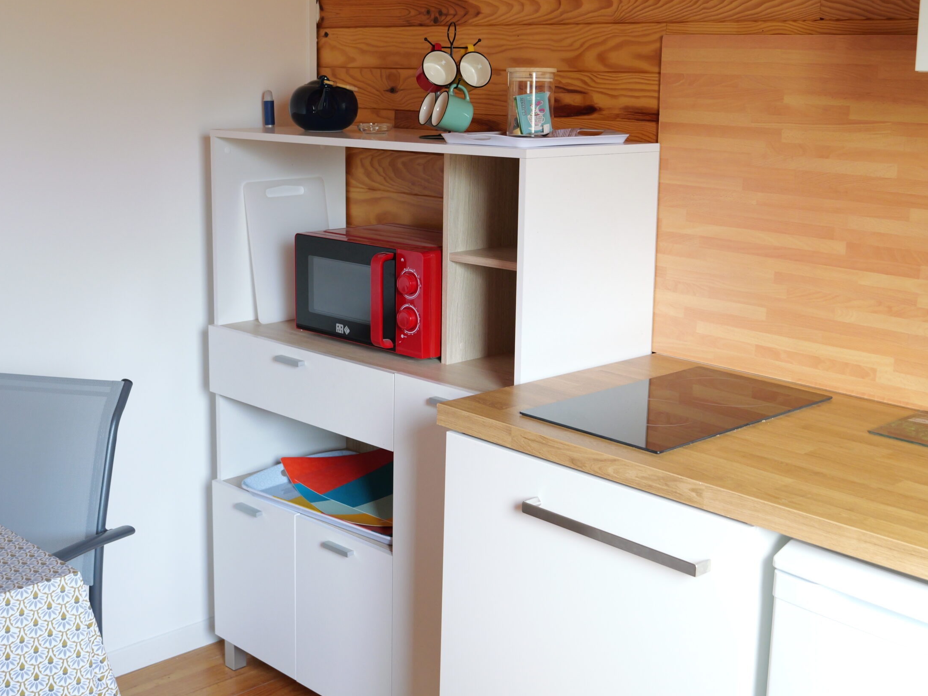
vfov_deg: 30.8
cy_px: 291
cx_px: 447
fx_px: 1260
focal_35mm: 47
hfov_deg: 40.4
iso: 800
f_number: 3.3
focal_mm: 20
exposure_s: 1/60
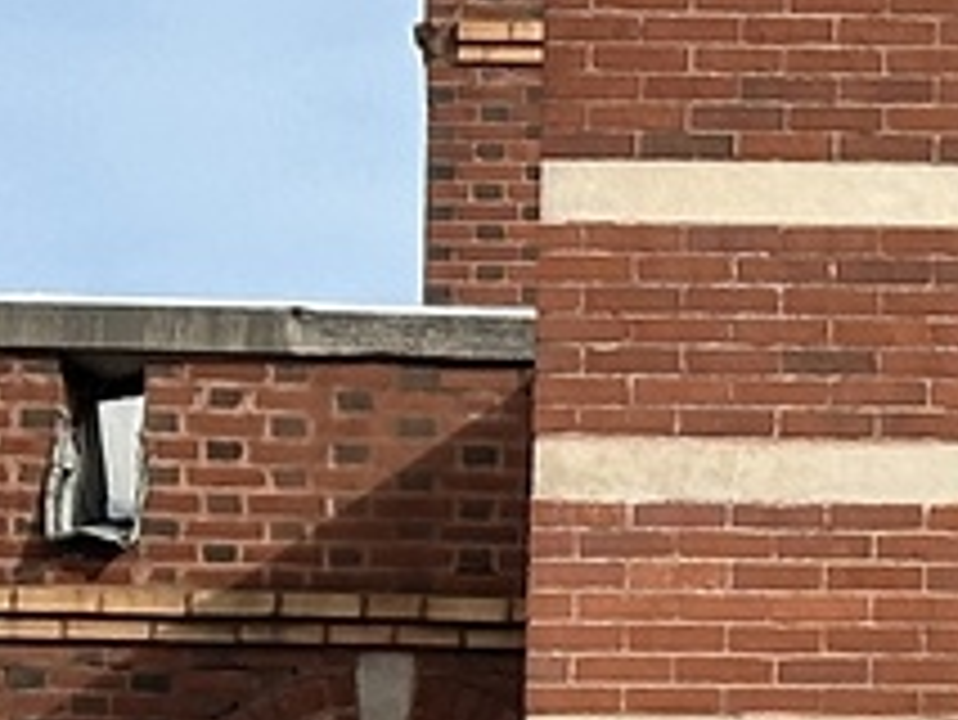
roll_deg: +0.6
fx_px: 8972
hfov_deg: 5.8
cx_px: 2514
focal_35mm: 324
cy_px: 1080
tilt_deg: +7.9
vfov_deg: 4.6
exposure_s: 1/4566
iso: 64
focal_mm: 6.86
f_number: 1.78
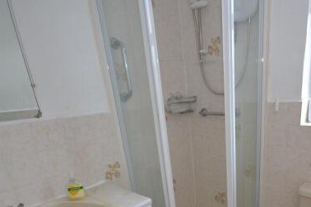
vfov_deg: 46.6
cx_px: 213
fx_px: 225
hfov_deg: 67.1
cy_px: 170
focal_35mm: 26
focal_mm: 10
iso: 1100
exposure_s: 1/60
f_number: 4
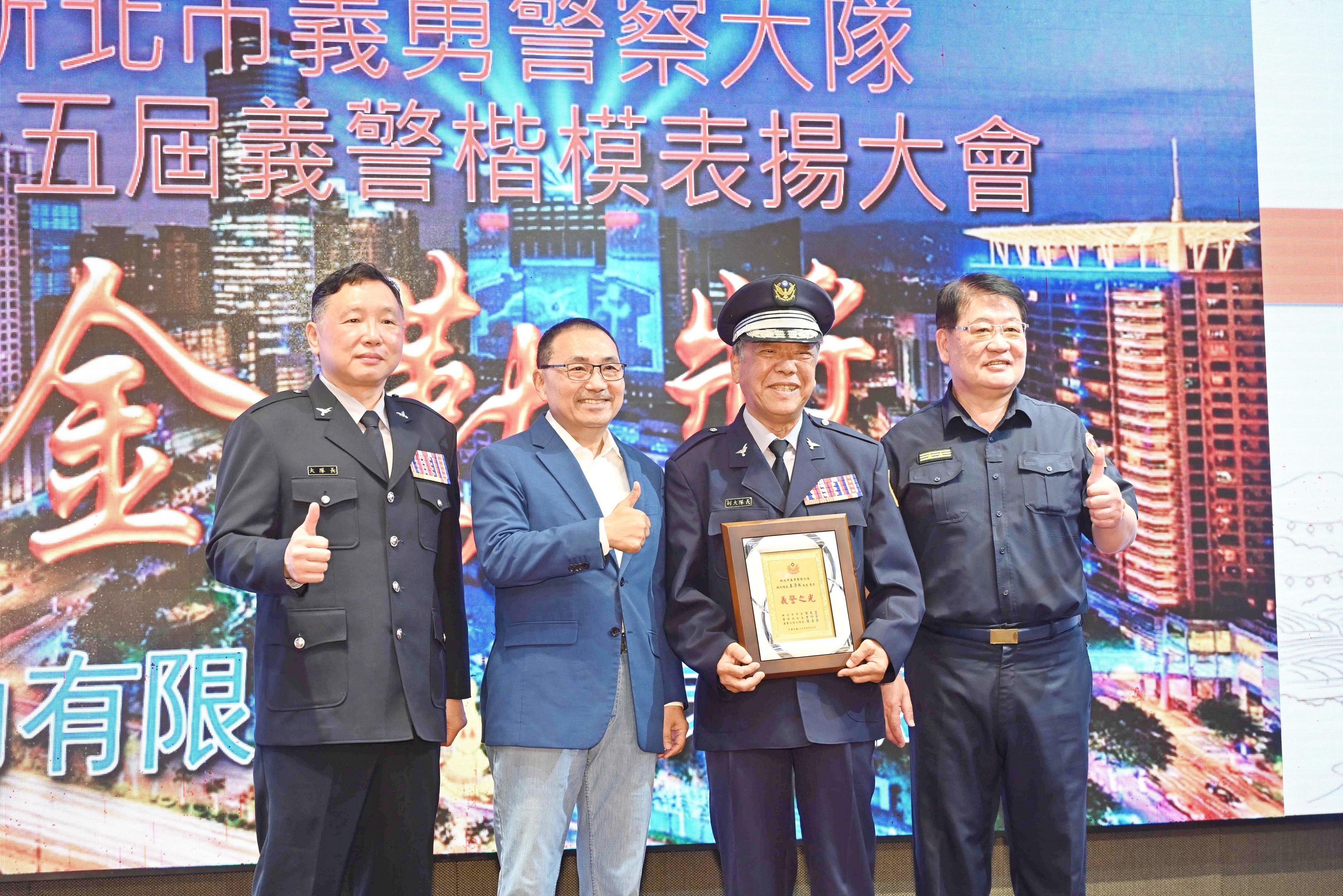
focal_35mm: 72
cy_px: 448
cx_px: 672
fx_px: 2686
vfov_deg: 18.9
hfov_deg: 28.1
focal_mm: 72
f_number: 4
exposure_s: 1/125
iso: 1250
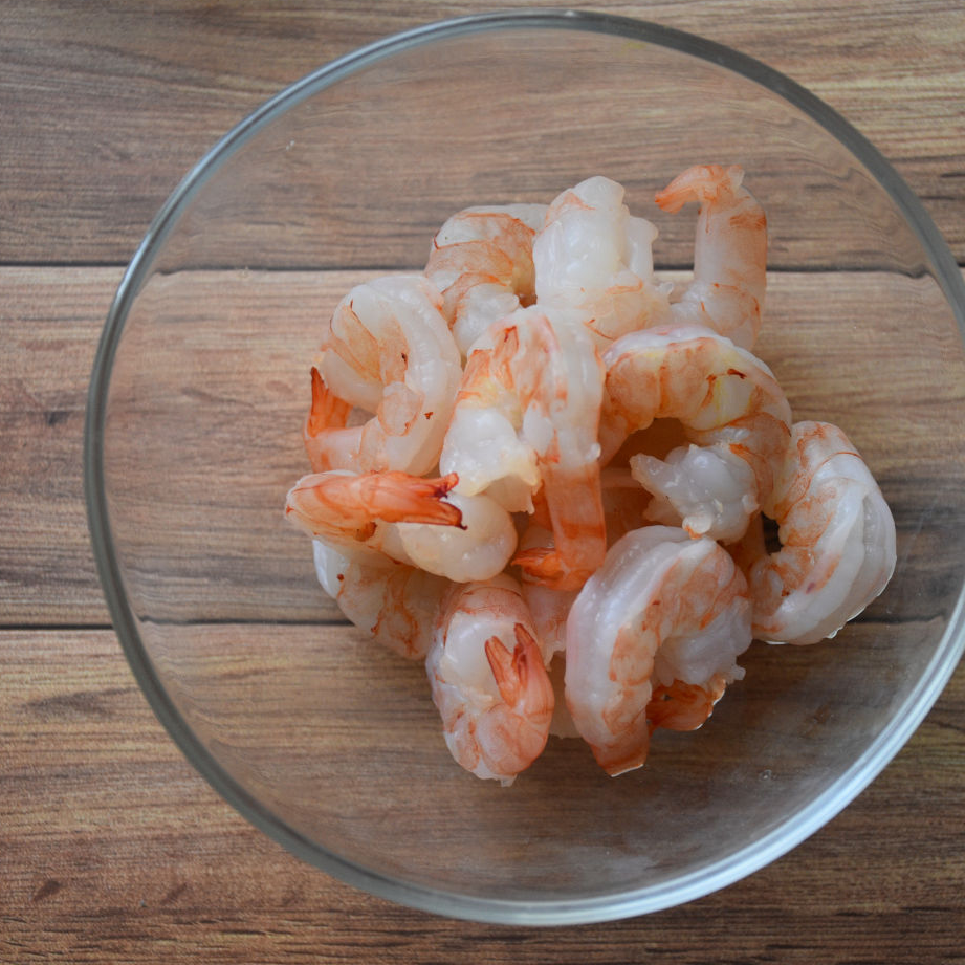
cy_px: 481
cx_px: 558
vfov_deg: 27.7
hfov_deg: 27.7
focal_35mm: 62
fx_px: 1955
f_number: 4
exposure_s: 1/160
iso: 800
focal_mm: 32
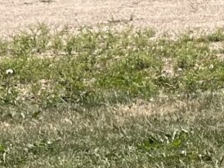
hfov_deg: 8.6
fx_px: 1179
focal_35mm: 182
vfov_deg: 7.8
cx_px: 723
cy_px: -161
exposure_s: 1/3521
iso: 50
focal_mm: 5.1
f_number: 1.6
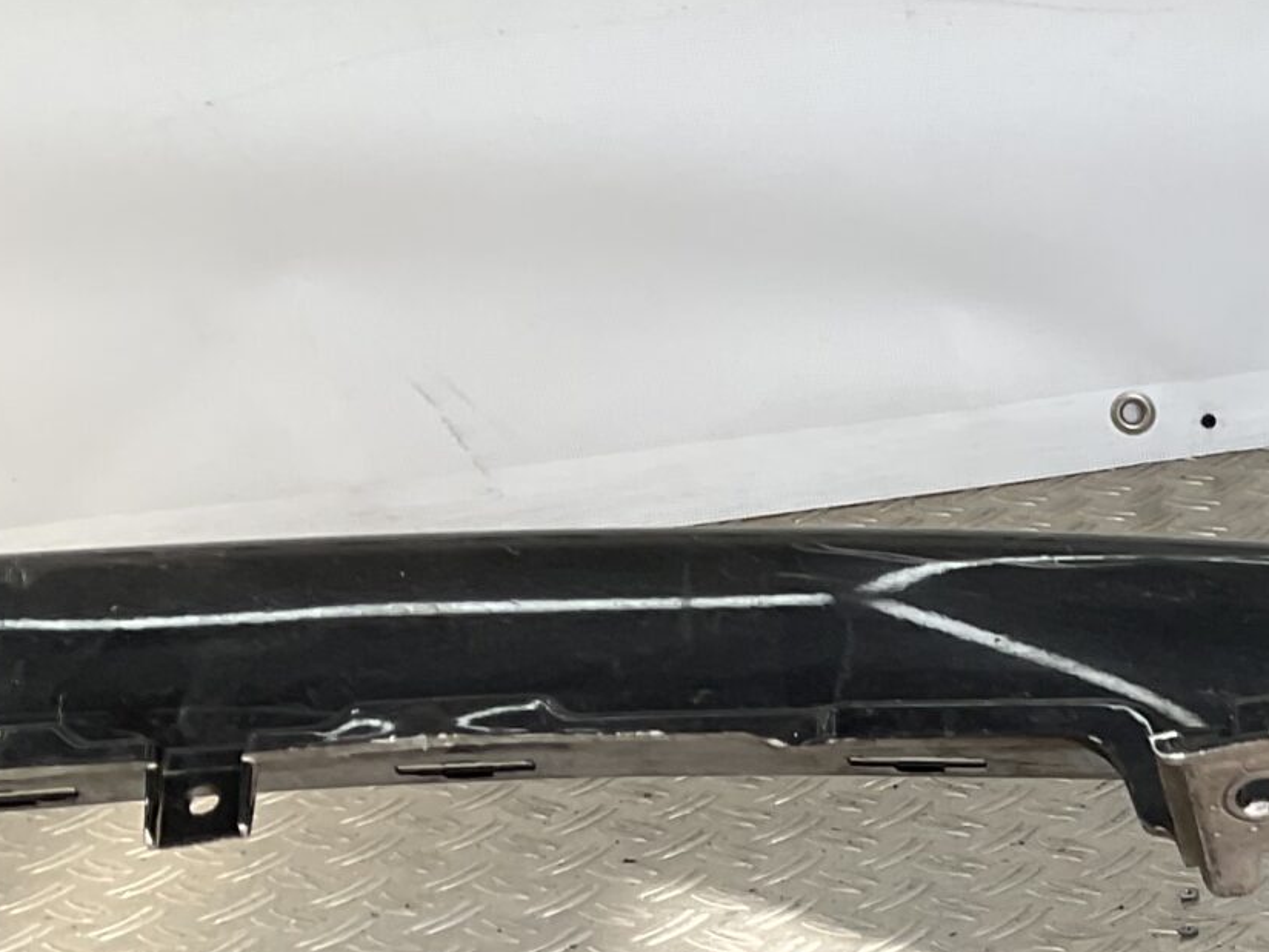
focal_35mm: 90
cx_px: 1801
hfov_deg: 19.5
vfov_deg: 15.7
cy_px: 1172
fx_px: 3300
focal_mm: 3
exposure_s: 1/165
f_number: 1.8
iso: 16
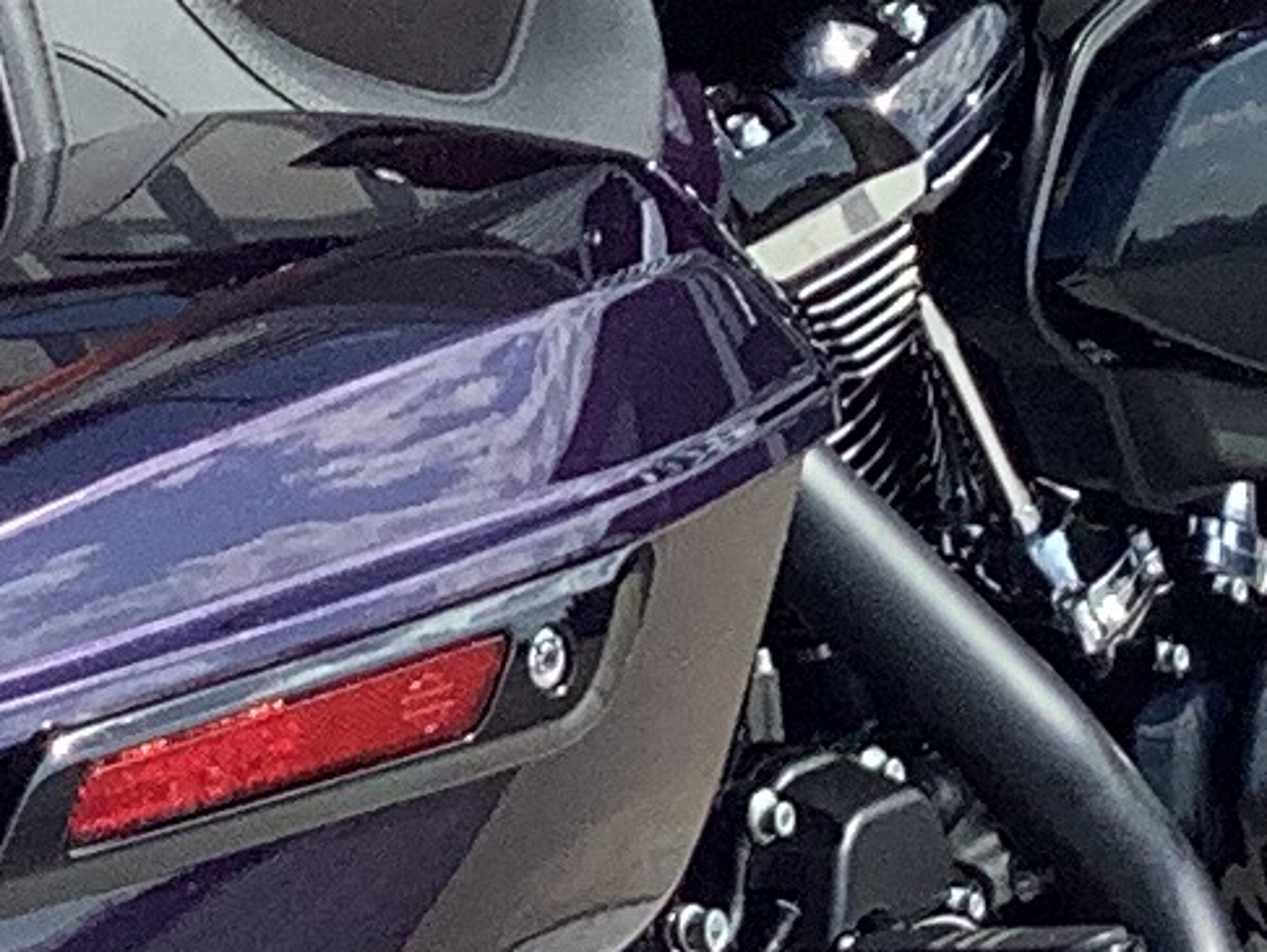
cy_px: 407
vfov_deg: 7.1
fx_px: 7617
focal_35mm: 208
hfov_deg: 9.5
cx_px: 399
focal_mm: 3.3
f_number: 2.4
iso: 25
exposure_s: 1/1006
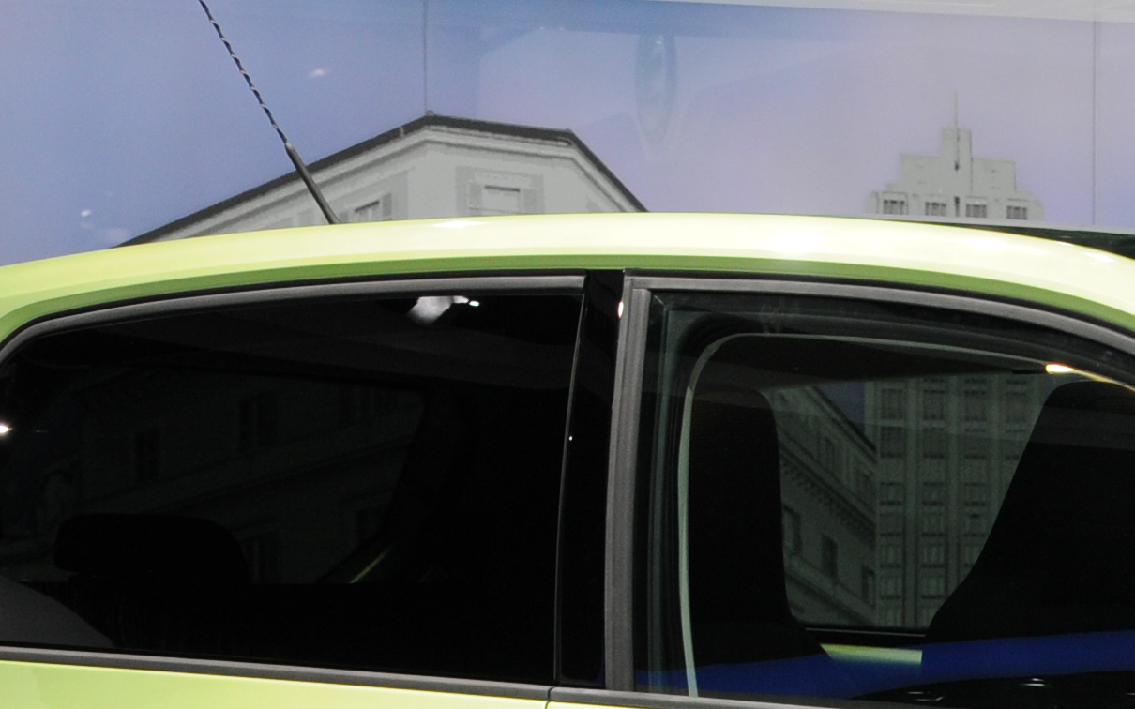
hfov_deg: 12.3
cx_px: 1266
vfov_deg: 7.7
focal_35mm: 168
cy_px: 969
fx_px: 5190
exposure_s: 1/250
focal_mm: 31
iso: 400
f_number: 8
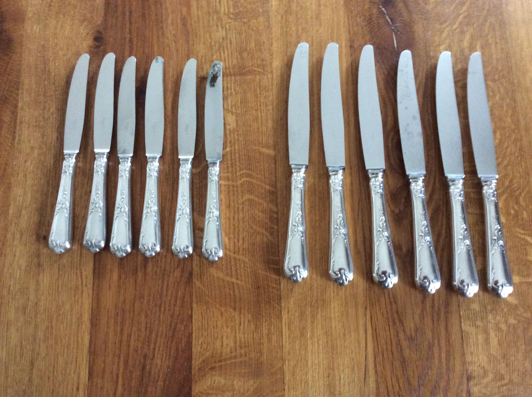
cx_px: 266
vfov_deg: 44.1
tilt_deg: -78.2
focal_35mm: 32
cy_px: 198
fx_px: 491
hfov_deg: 56.9
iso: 250
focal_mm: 3.3
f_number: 2.4
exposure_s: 1/17
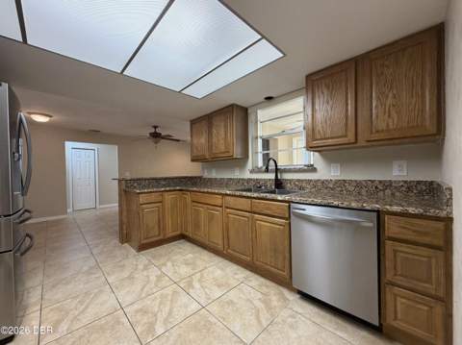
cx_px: 231
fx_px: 187
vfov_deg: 85.6
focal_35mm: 14
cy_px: 172
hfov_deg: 102.1
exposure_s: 1/60
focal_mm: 2.22
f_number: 2.2
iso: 200
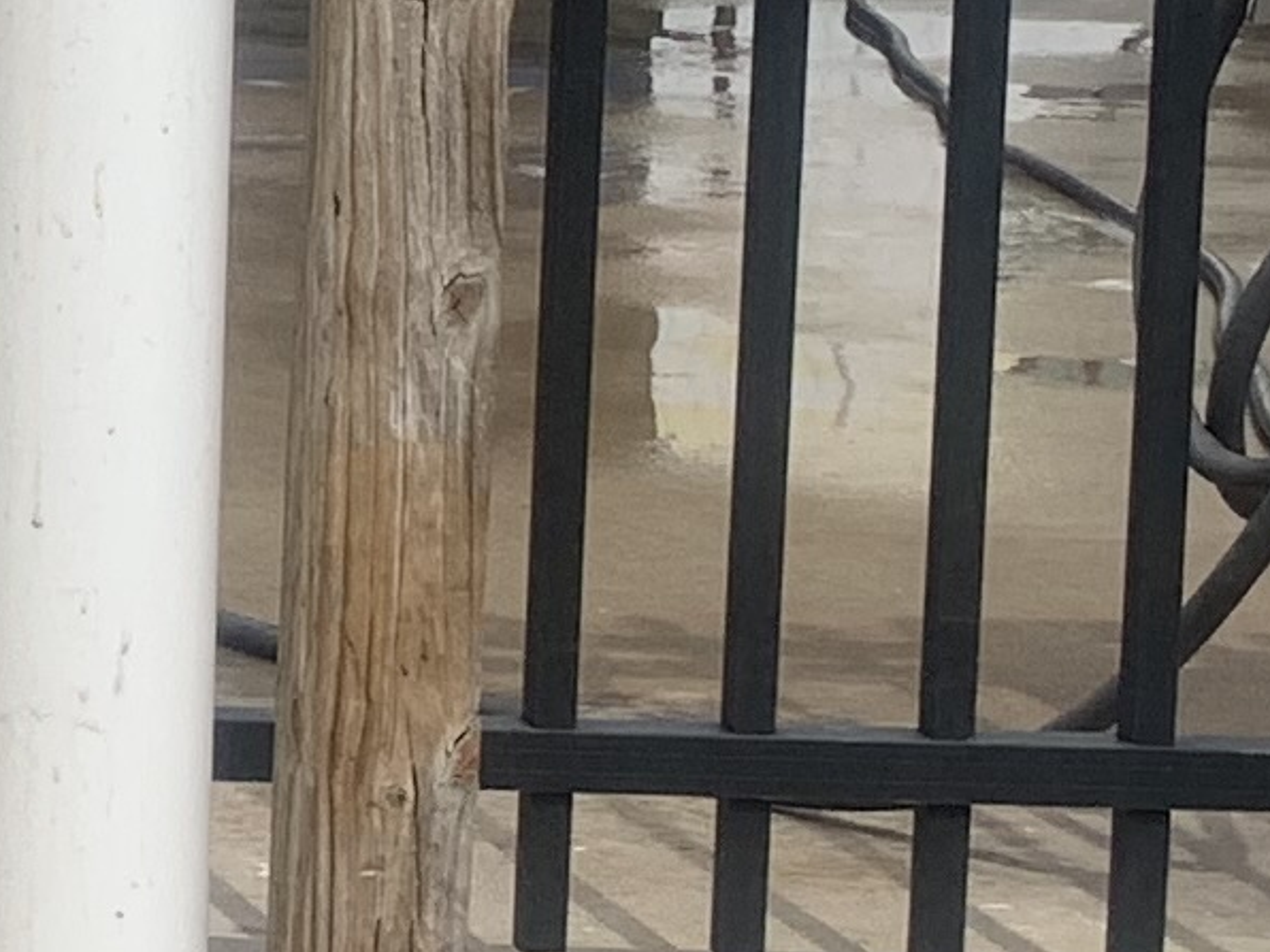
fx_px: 6457
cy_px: -307
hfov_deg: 10.0
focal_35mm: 176
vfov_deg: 8.3
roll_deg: -0.4
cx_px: -1632
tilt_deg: -4.5
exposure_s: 1/2681
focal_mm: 4.25
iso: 25
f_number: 1.8
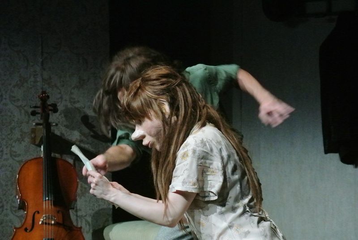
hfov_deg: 12.4
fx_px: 1654
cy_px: 120
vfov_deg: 8.3
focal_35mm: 166
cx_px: 179
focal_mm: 61.6
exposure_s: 1/80
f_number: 5.6
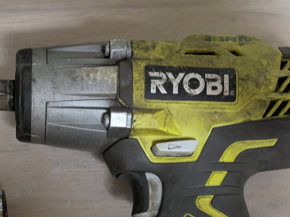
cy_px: 250
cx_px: 82
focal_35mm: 64
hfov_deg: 29.9
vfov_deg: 21.5
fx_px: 536
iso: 326
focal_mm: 5.43
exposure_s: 1/25
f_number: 1.89
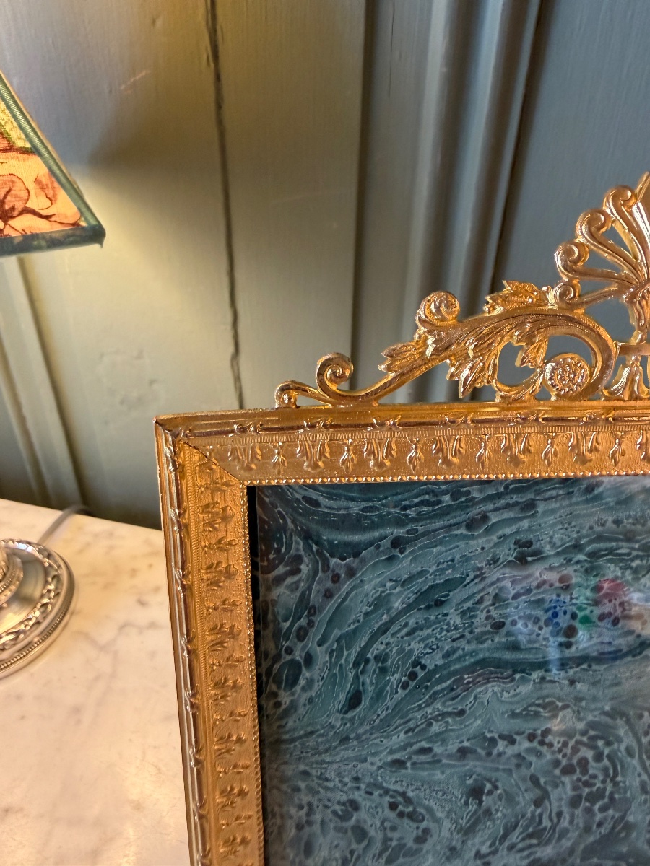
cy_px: 433
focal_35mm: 24
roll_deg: -1.7
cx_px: 325
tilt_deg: -33.2
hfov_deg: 56.8
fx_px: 601
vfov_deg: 71.6
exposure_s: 1/90
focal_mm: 2.22
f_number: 2.2
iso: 320
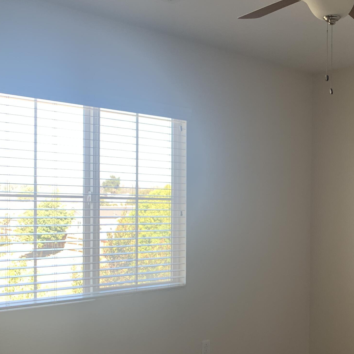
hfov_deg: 34.4
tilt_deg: -1.0
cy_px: 215
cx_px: 305
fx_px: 544
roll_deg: -1.5
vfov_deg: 35.9
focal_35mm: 47
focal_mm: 4.25
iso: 80
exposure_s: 1/121
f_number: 1.8
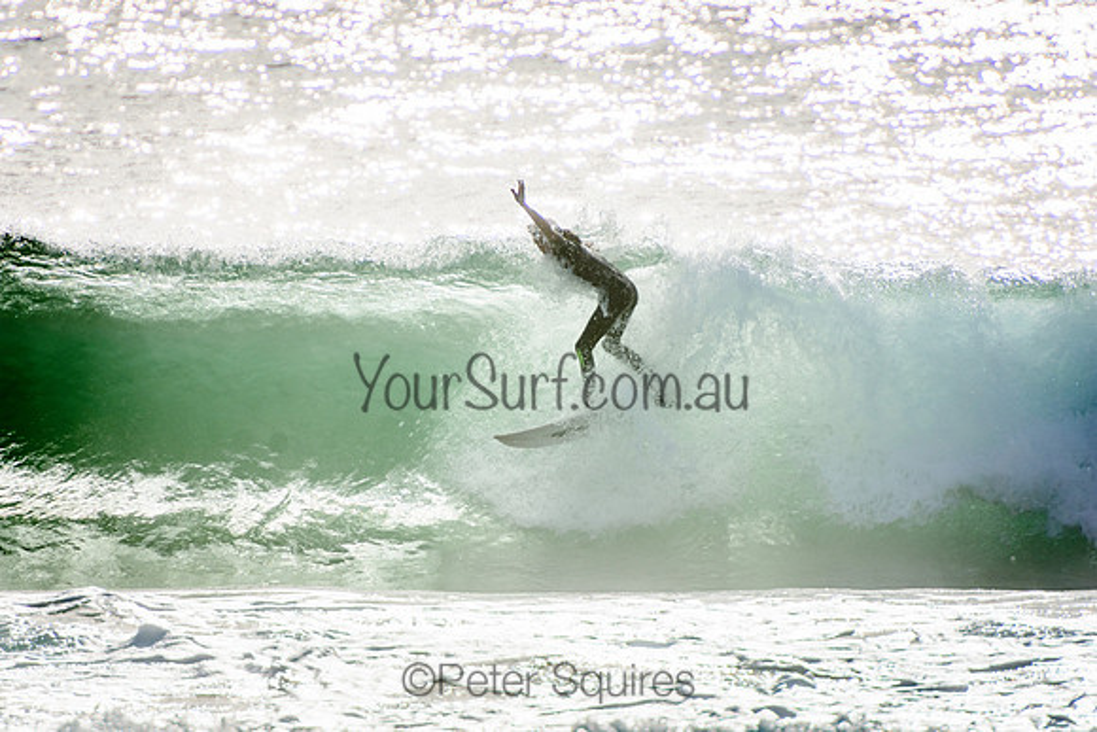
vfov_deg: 2.3
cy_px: 366
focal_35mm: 600
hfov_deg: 3.4
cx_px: 548
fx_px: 18287
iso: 160
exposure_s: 1/2000
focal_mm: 400
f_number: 5.6
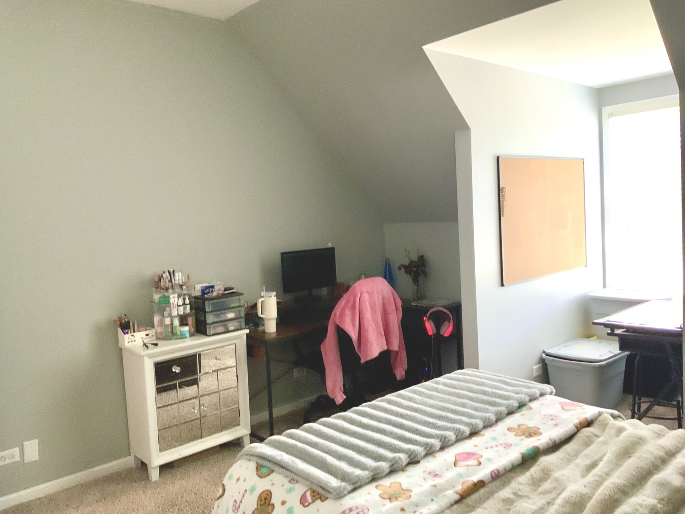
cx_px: 342
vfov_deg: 48.2
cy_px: 257
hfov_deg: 61.7
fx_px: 574
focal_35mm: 29
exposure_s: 1/60
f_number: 1.8
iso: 200
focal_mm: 3
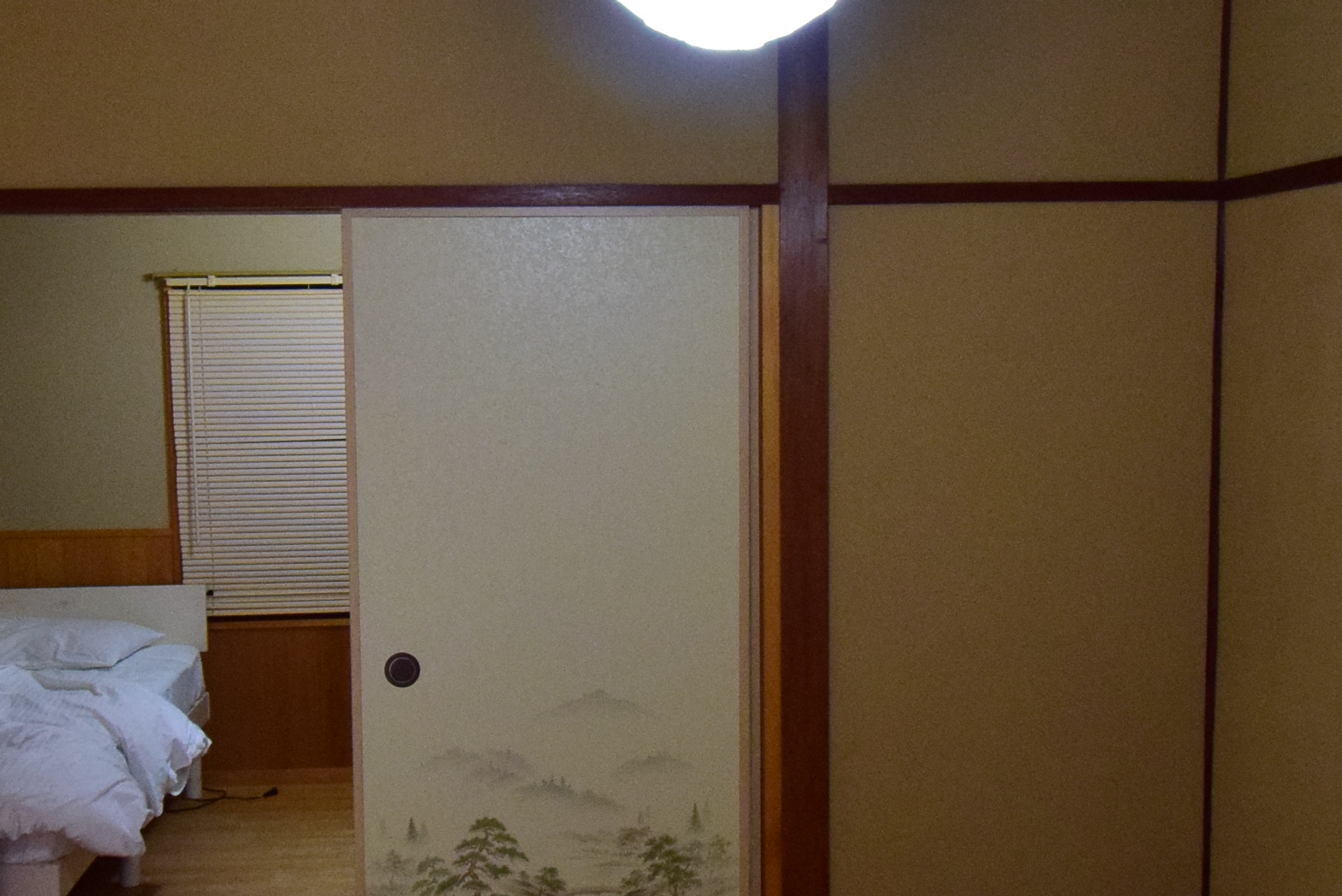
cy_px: 490
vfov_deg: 31.2
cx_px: 571
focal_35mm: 43
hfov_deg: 45.3
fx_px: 1604
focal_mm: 10
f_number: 6.7
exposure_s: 1/60
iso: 1250
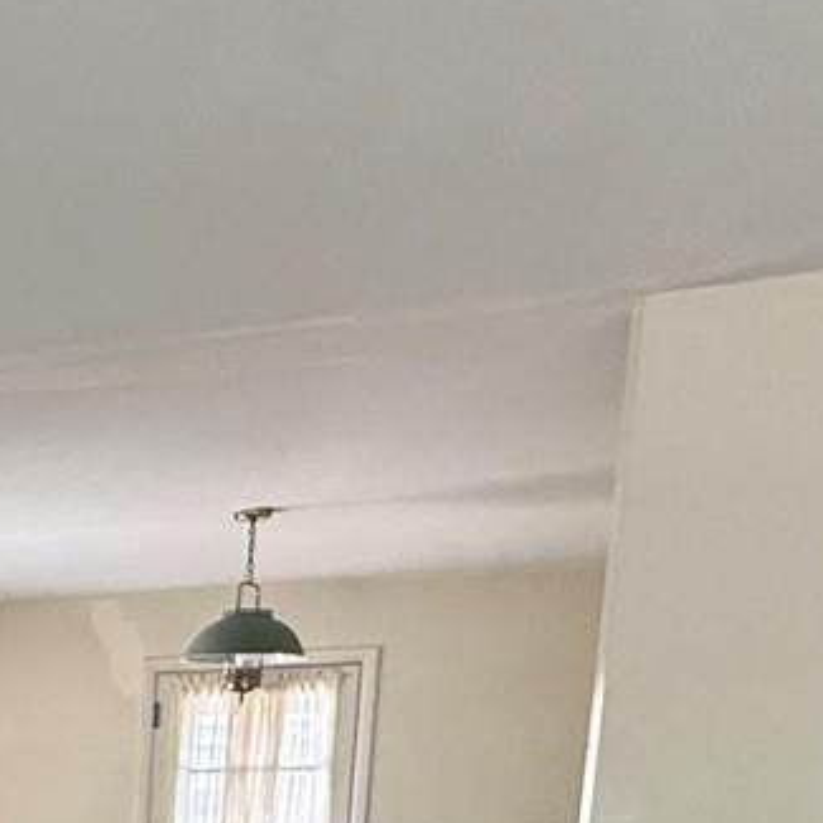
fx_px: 1641
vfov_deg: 23.7
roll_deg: -1.0
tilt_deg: -10.8
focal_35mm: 61
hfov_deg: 22.9
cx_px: -408
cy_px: 1160
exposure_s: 1/75
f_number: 2.2
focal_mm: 2.22
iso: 320
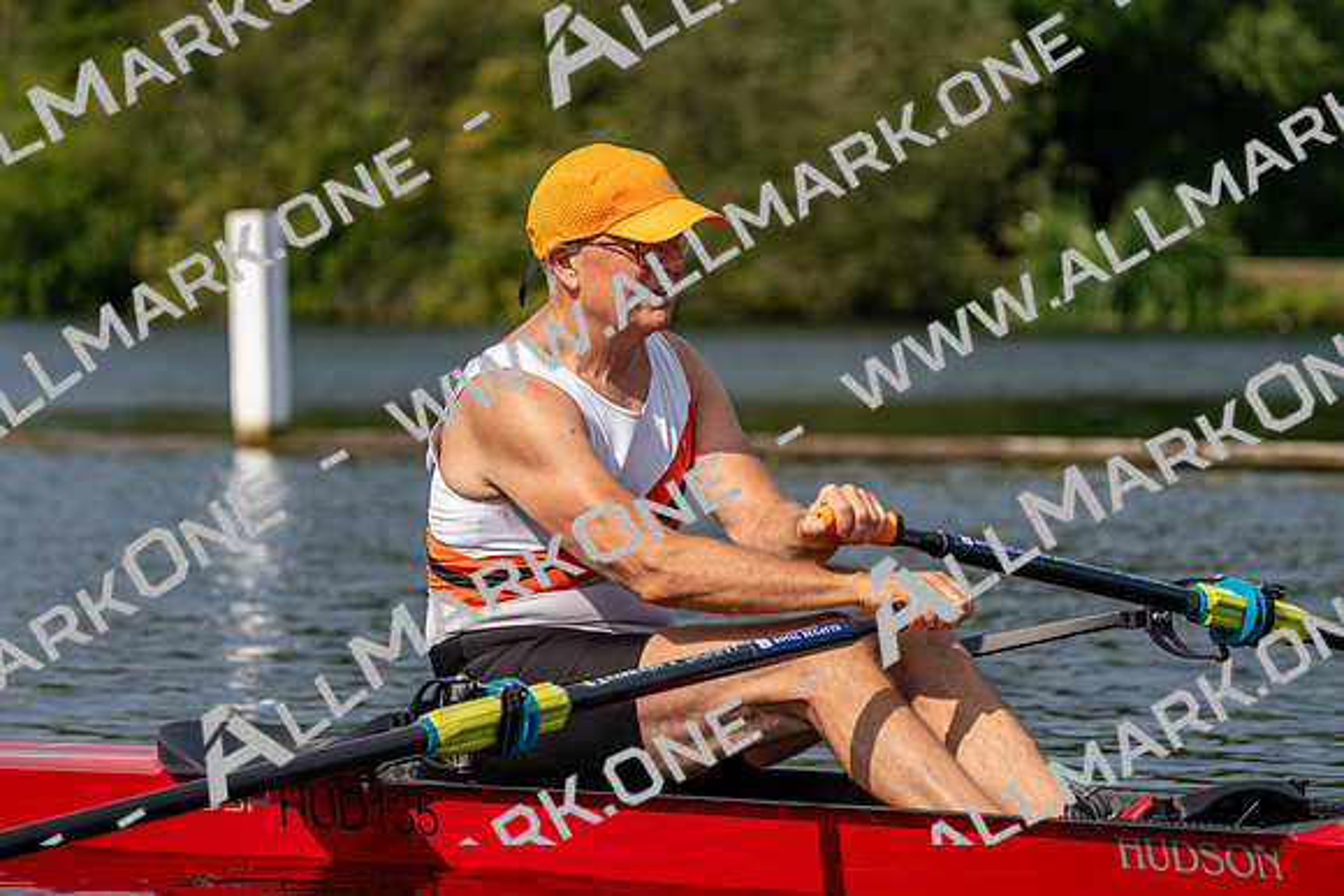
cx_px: 672
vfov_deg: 6.9
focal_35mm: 200
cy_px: 448
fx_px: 7468
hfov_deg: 10.3
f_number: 5.6
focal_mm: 200
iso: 160
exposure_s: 1/1600
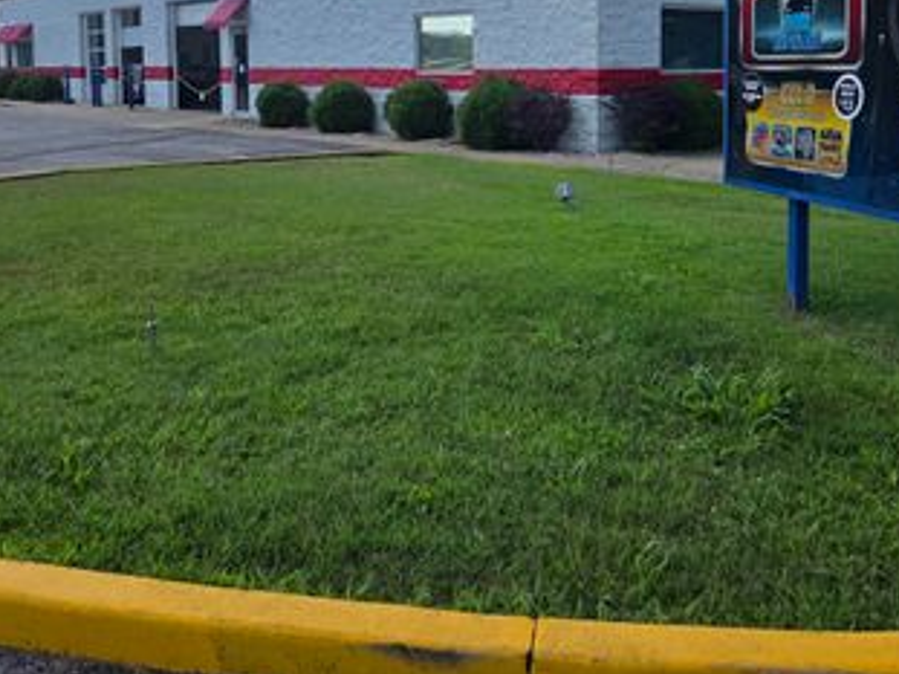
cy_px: 140
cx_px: 509
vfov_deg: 37.3
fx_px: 961
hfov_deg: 50.0
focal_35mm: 37
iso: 80
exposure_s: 1/4187
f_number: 1.8
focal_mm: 5.4
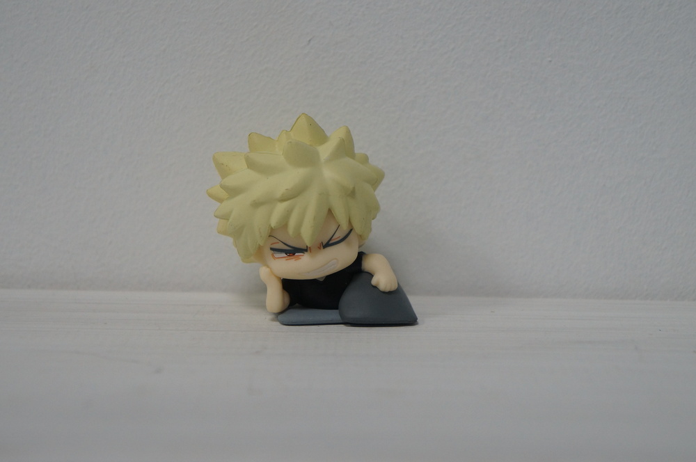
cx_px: 348
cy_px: 231
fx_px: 1593
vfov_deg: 16.5
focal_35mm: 82
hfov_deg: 24.6
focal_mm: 55
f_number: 5.6
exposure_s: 1/100
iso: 1250
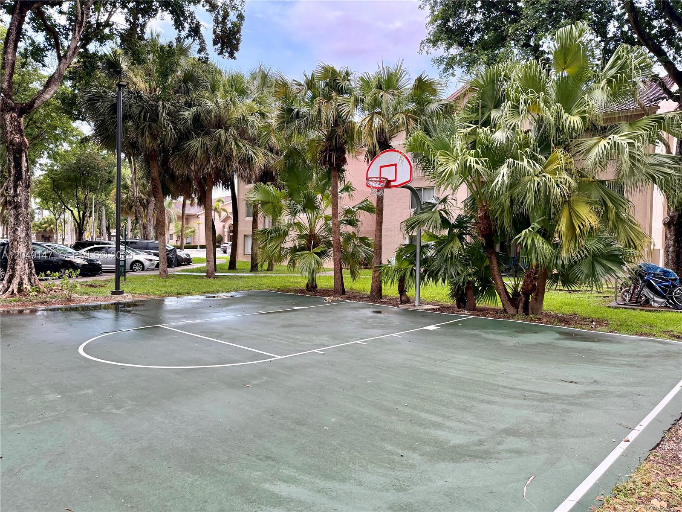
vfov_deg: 56.8
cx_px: 341
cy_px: 256
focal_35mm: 24
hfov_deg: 71.6
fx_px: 473
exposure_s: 1/206
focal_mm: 6.76
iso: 125
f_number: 1.78
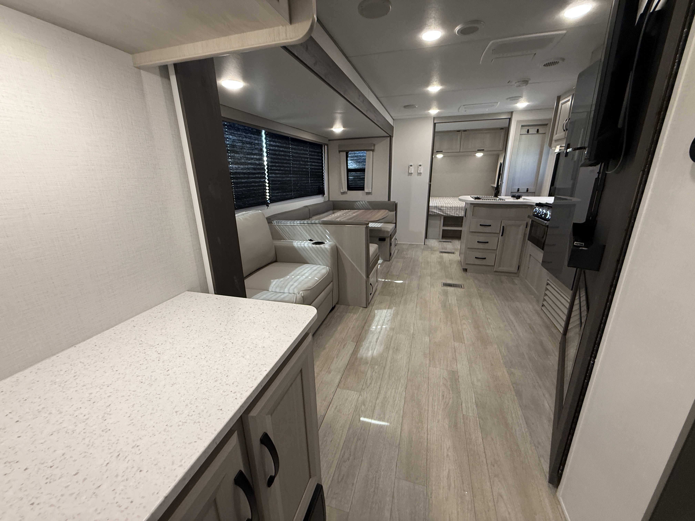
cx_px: 348
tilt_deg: -18.5
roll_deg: +1.4
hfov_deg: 102.1
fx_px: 281
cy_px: 260
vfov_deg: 85.7
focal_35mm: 14
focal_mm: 2.22
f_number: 2.2
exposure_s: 1/50
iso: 250
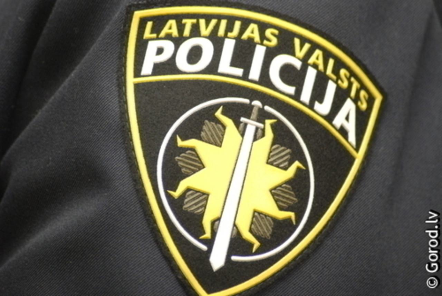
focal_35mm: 450
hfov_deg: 4.6
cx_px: 221
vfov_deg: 3.1
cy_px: 148
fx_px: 5534
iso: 1000
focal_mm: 300
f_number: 5.6
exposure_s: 1/180
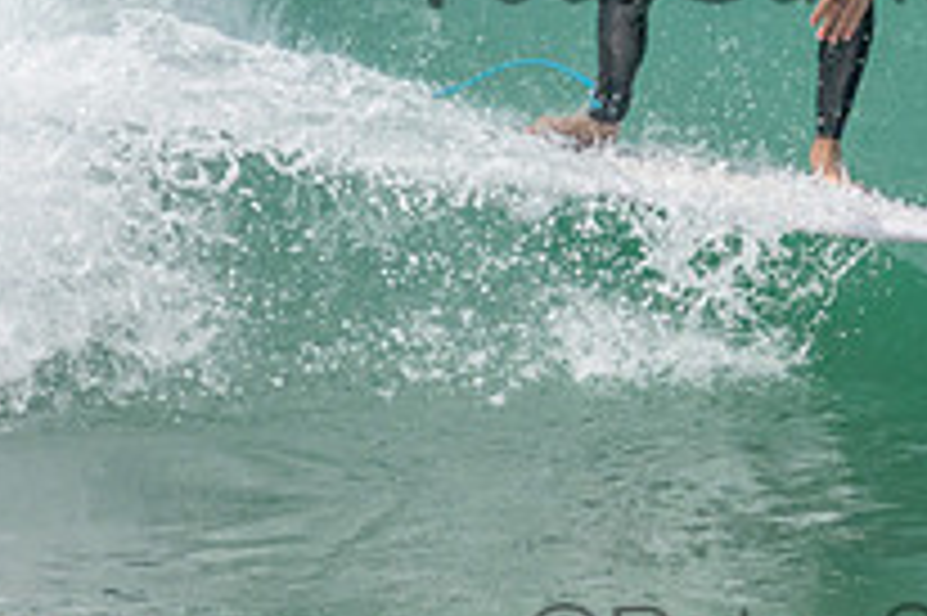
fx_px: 58044
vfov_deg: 0.6
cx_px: 873
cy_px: -101
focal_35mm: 2256
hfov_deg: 0.9
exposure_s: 1/1250
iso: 1400
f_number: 11
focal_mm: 800
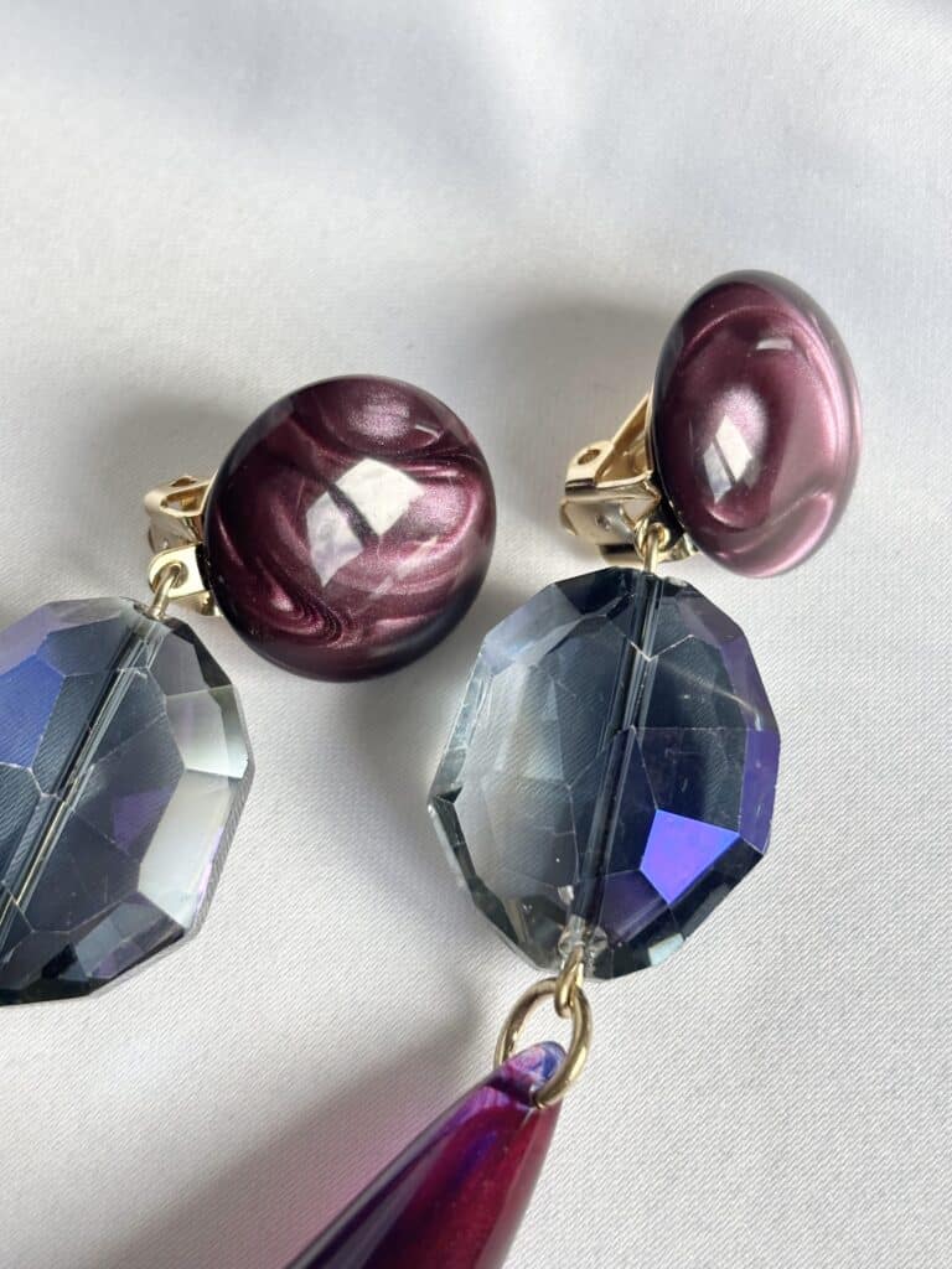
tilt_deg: -66.6
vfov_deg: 36.8
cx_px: 476
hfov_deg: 28.0
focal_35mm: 52
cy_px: 634
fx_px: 1907
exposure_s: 1/209
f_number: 1.6
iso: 32
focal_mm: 5.96
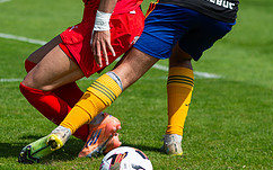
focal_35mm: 273
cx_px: 109
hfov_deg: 7.7
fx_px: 2030
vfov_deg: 4.8
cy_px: 18
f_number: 3.2
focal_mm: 112
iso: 100
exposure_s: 1/2000
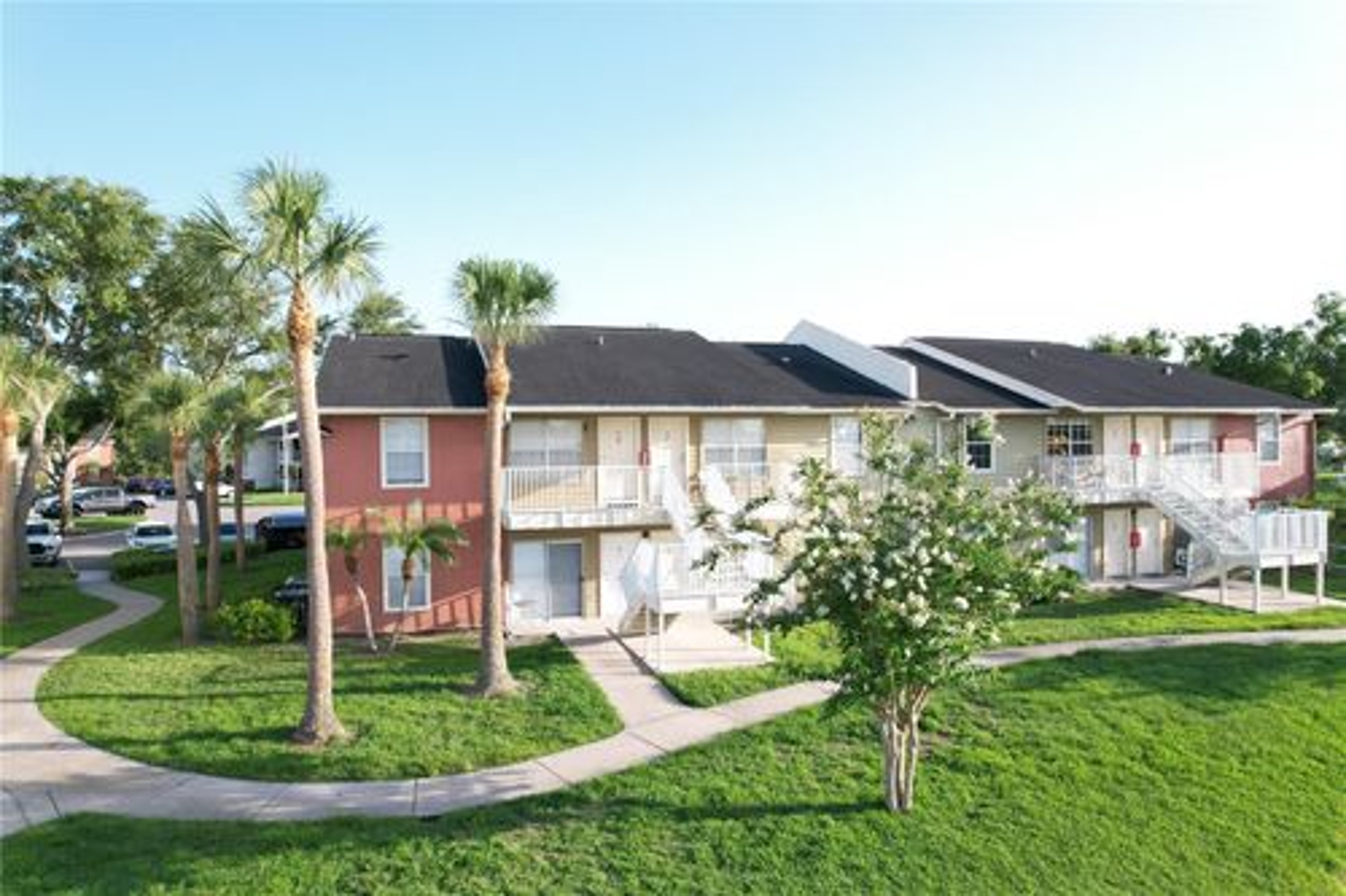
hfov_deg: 78.6
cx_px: 673
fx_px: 822
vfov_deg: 57.2
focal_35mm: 22
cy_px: 448
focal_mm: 8.38
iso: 120
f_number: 2.8
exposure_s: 1/500
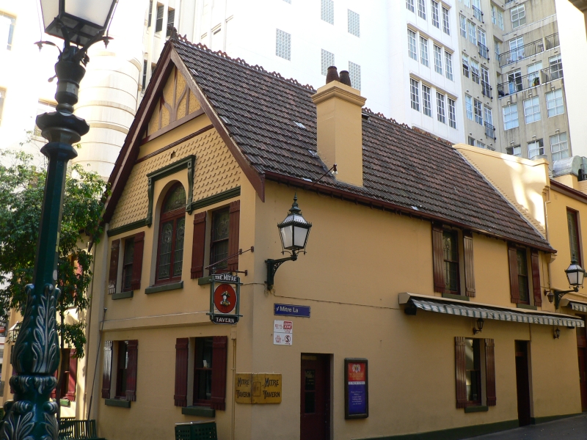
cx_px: 294
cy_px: 220
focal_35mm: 36
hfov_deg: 51.4
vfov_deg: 39.7
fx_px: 610
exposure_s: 1/50
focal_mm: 6
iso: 80
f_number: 2.8
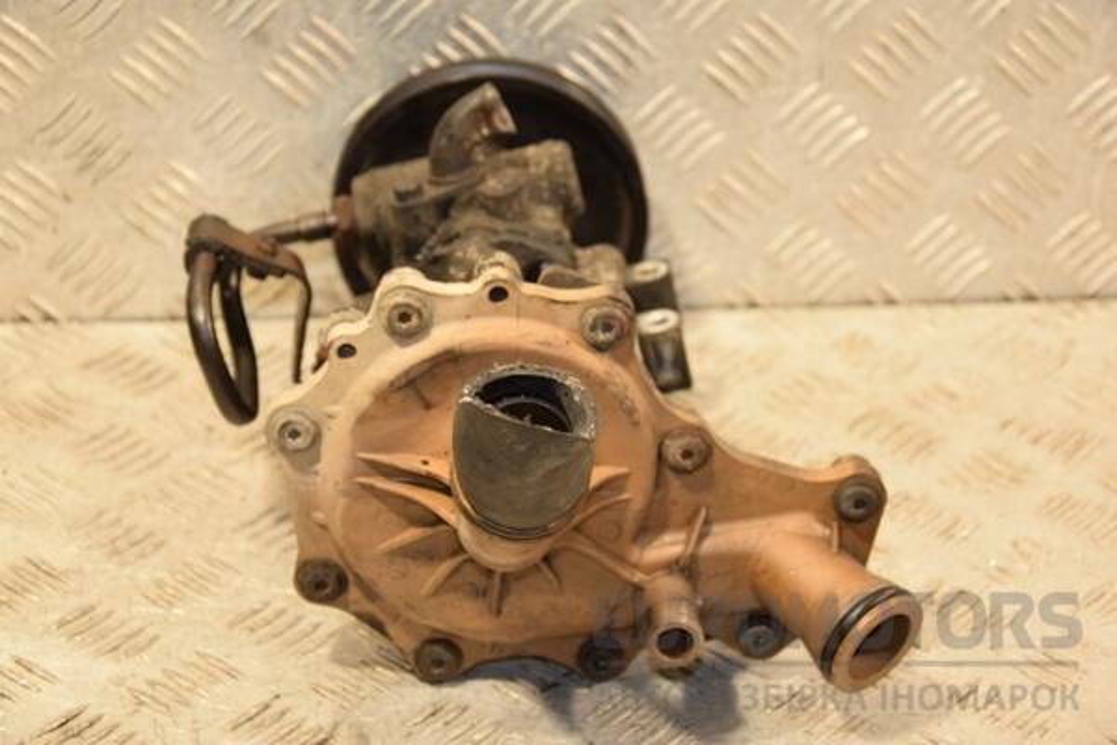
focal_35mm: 93
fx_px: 2885
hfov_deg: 21.9
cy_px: 372
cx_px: 558
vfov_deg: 14.7
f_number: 5.3
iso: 800
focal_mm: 62
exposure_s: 1/125
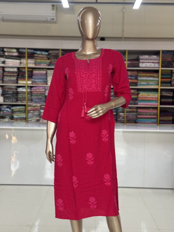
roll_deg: -1.8
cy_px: 116
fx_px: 322
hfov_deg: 30.3
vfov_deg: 39.7
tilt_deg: -2.8
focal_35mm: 48
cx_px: 87
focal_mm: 6.76
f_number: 1.78
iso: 200
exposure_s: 1/100
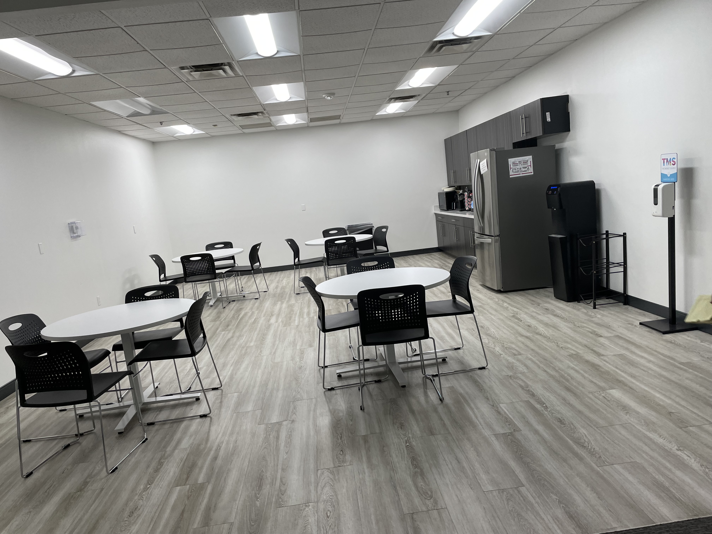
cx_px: 356
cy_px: 267
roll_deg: +7.0
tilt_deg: -8.7
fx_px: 535
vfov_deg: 53.1
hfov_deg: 67.3
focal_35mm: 26
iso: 80
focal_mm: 4.2
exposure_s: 1/120
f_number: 1.6
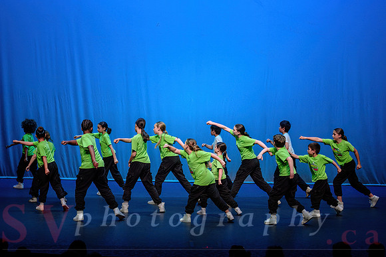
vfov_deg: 13.3
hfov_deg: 19.9
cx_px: 193
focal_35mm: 103
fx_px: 1101
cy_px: 118
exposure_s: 1/500
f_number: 2.8
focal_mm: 95
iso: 1250
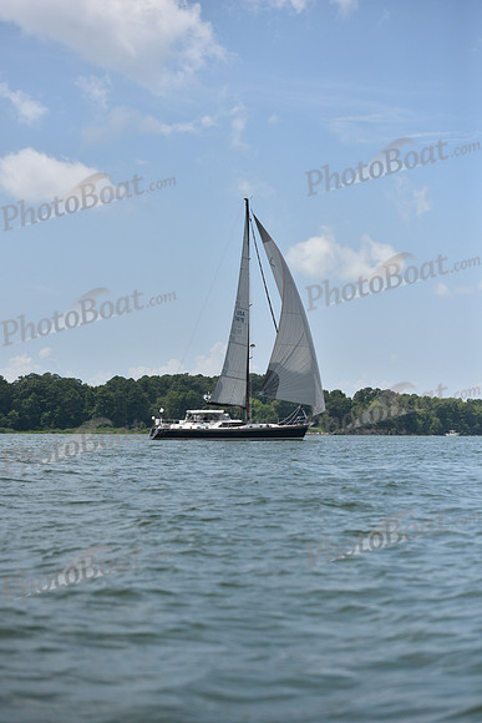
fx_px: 1505
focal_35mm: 75
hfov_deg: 18.2
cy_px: 362
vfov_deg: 27.0
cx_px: 241
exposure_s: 1/8000
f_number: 3.5
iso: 320
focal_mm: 75
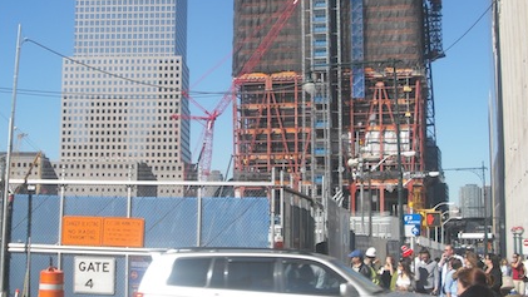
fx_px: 826
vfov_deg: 20.3
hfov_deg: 35.4
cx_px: 237
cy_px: 108
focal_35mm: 59
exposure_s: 1/250
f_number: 5.6
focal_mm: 6.2
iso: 64
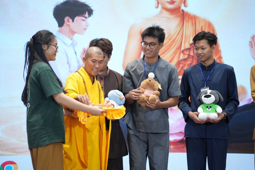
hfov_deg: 13.7
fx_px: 1062
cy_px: 85
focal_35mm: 150
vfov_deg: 9.1
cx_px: 128
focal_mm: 150
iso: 1250
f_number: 2.8
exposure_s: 1/80
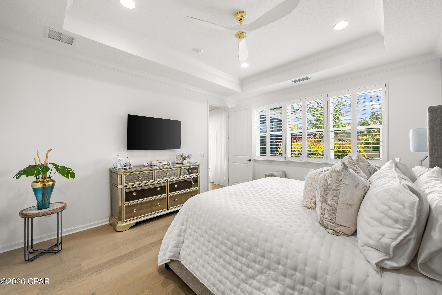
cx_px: 221
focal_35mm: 14
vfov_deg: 81.2
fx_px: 172
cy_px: 148
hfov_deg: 104.3
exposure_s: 1/2
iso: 250
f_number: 9
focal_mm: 14
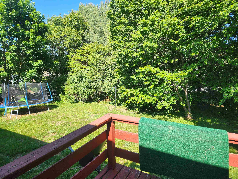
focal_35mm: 23
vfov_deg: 58.9
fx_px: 158
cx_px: 119
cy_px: 90
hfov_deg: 73.9
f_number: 1.8
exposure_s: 1/357
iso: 12
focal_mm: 6.4
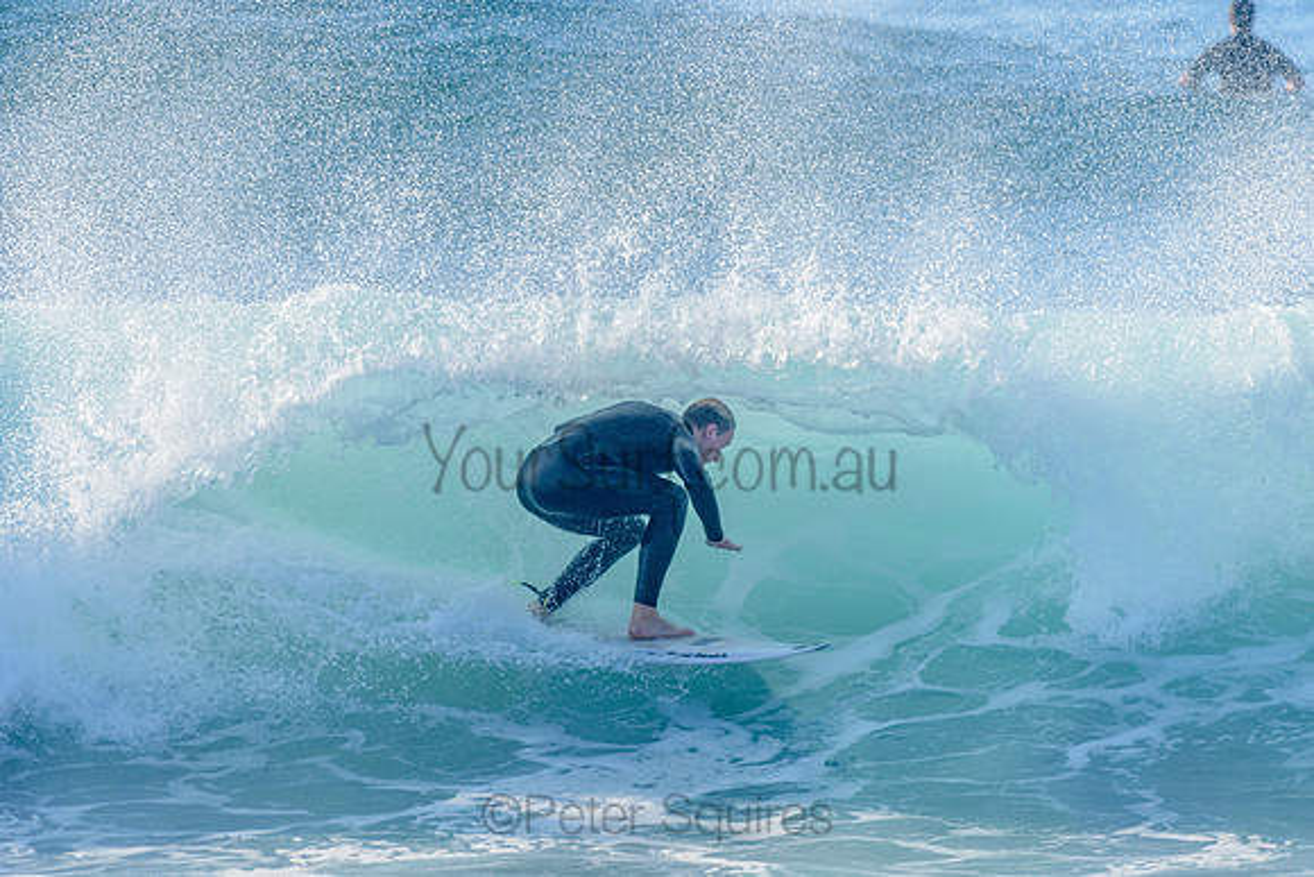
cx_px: 657
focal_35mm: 500
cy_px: 438
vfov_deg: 2.8
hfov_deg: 4.1
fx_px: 18253
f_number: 5.6
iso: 280
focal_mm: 500
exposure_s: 1/2000
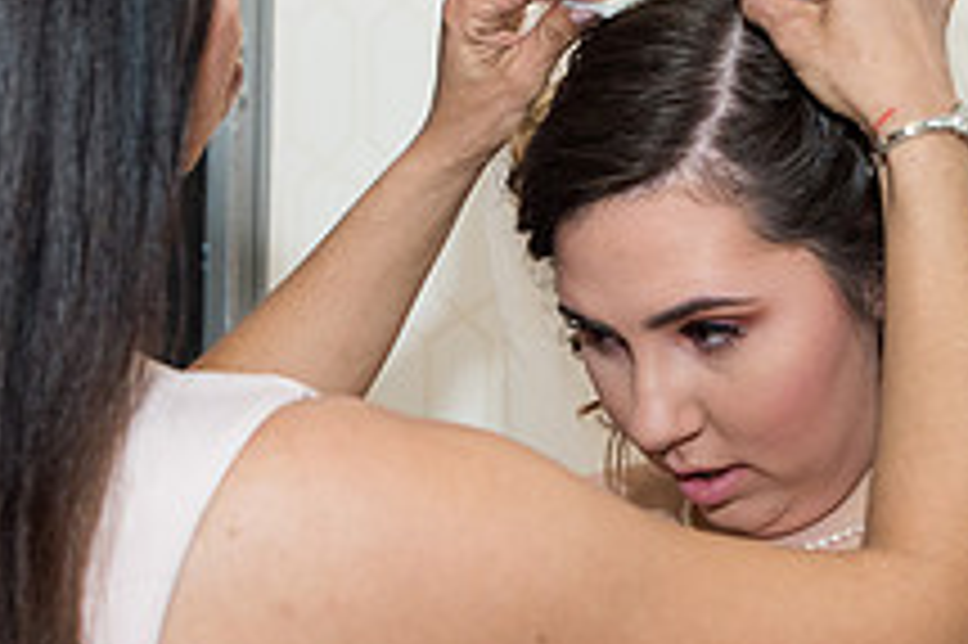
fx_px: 2552
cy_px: 348
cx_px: 471
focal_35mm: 95
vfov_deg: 14.4
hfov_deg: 21.5
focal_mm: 31
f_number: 3.2
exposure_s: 1/160
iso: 500
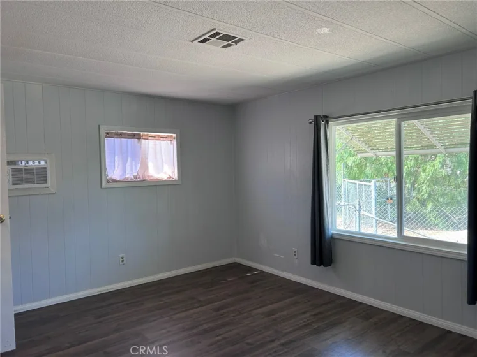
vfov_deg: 53.1
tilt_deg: -1.3
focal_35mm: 26
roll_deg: +2.1
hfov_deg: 67.3
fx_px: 358
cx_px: 238
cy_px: 178
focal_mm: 5.7
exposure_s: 1/120
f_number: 1.5
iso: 64
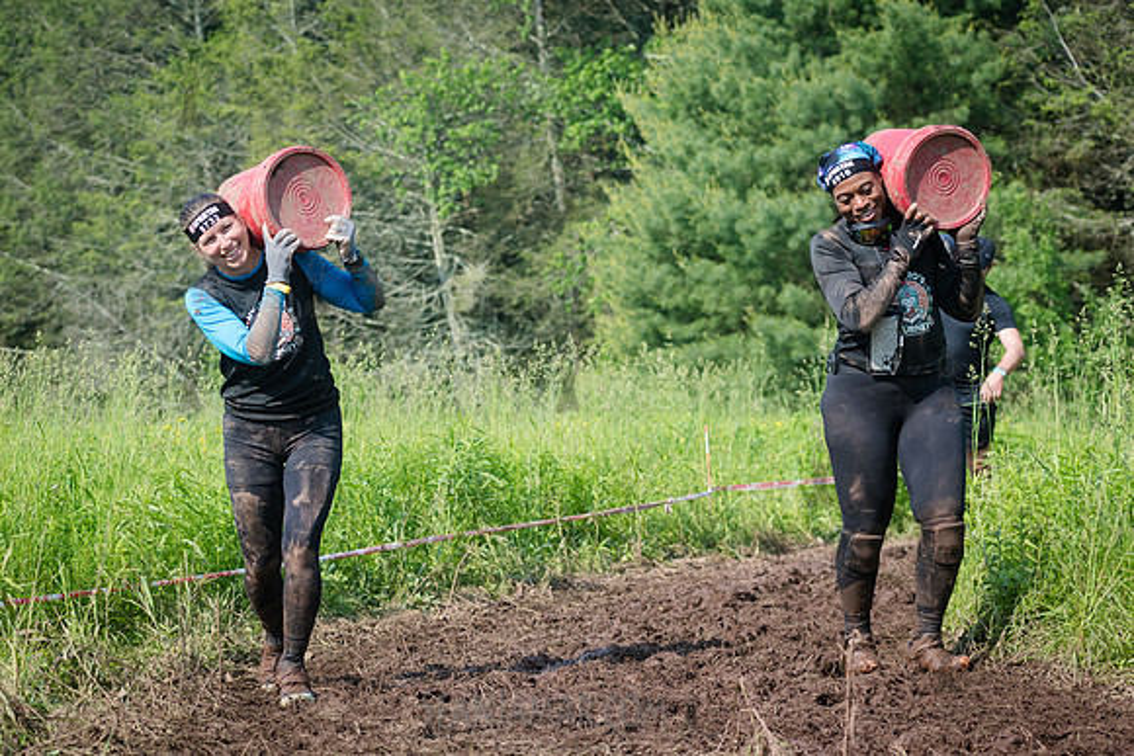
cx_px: 448
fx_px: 3124
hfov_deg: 20.5
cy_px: 384
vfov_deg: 13.8
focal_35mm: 99
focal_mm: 80
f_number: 4.5
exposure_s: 1/800
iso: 250
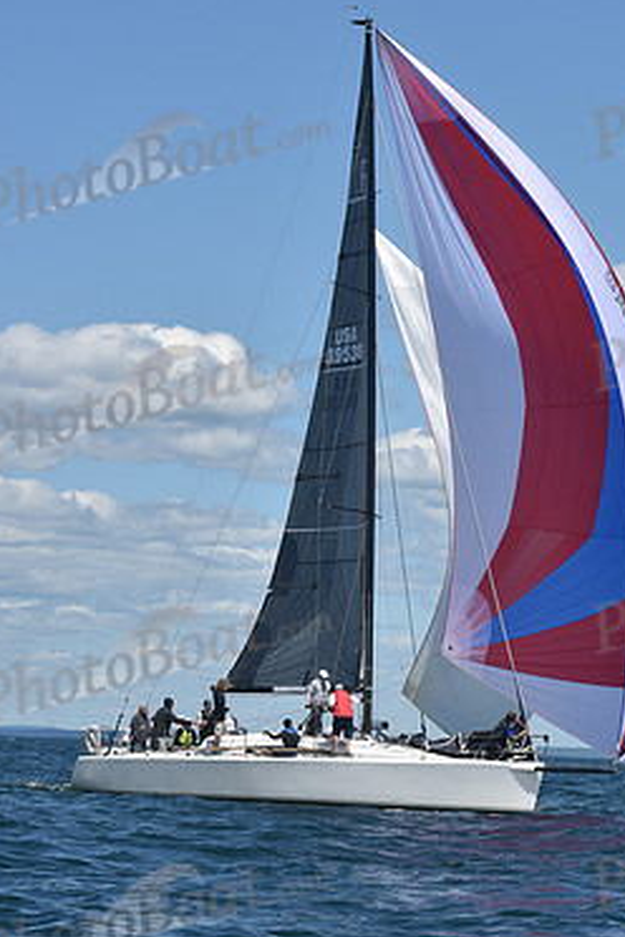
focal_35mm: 156
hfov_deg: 8.8
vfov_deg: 13.2
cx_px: 462
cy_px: 494
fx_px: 4062
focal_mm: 100
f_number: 11
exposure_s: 1/800
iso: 250
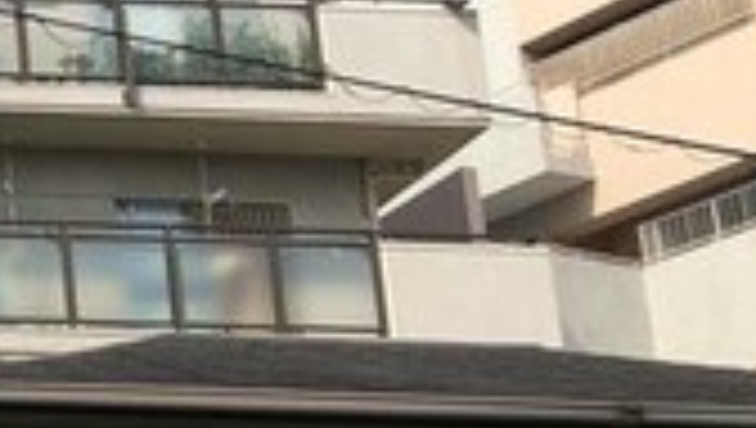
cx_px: -731
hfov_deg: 14.0
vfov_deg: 9.3
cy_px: 396
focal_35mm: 130
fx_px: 2609
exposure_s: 1/1600
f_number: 1.8
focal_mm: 3.99
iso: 20
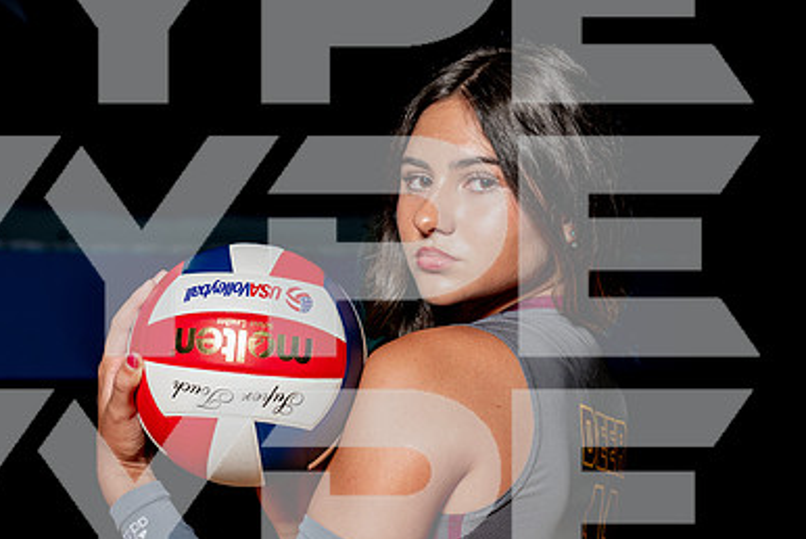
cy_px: 248
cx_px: 228
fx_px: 1792
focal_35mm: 80
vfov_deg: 17.1
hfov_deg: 25.1
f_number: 4.5
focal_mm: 52
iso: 250
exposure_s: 1/200
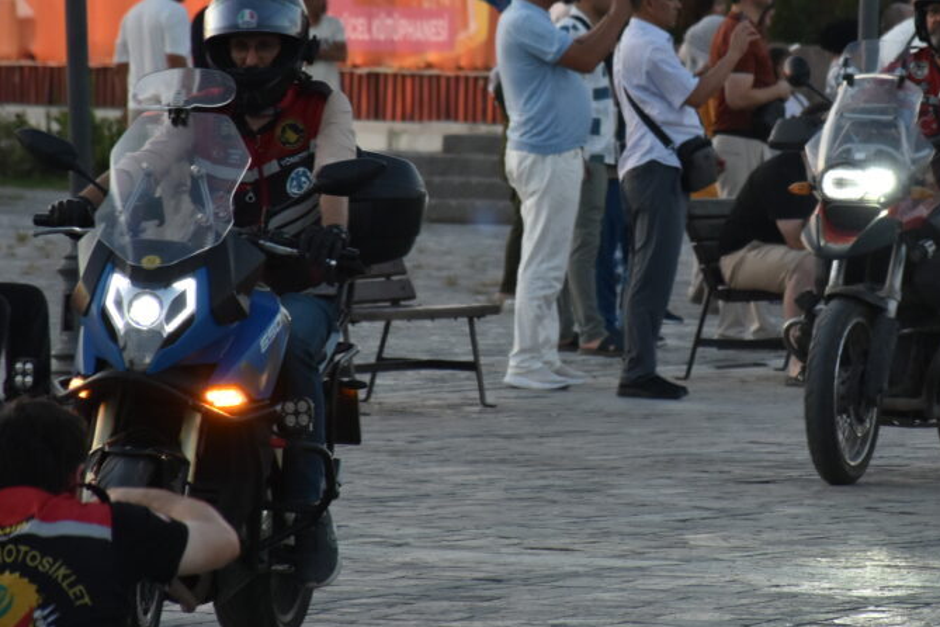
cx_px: 686
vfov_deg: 3.4
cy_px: 150
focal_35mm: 402
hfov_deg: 5.1
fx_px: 10496
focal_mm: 140
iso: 900
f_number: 5.6
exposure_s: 1/250
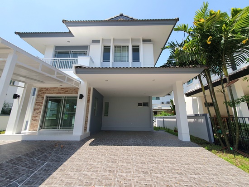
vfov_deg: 89.9
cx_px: 124
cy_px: 94
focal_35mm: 13
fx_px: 93
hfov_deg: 106.2
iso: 50
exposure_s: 1/833
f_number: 2.2
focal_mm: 1.8
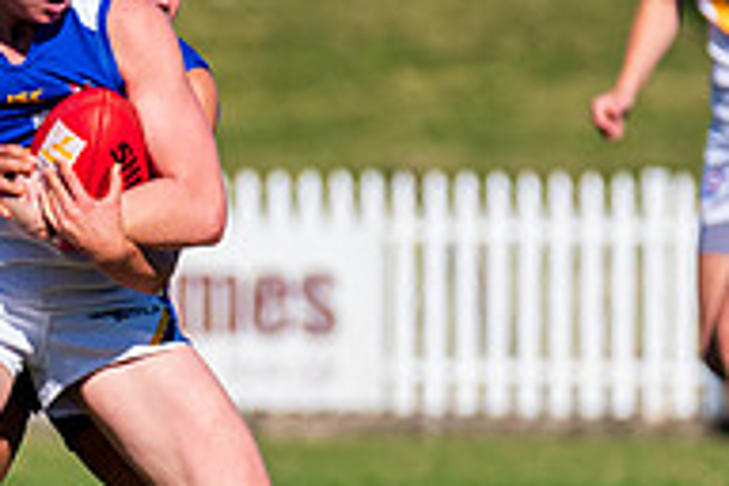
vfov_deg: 0.8
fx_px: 35273
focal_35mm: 1742
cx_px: -145
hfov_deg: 1.2
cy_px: 295
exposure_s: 1/2000
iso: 800
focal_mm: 400
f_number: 10
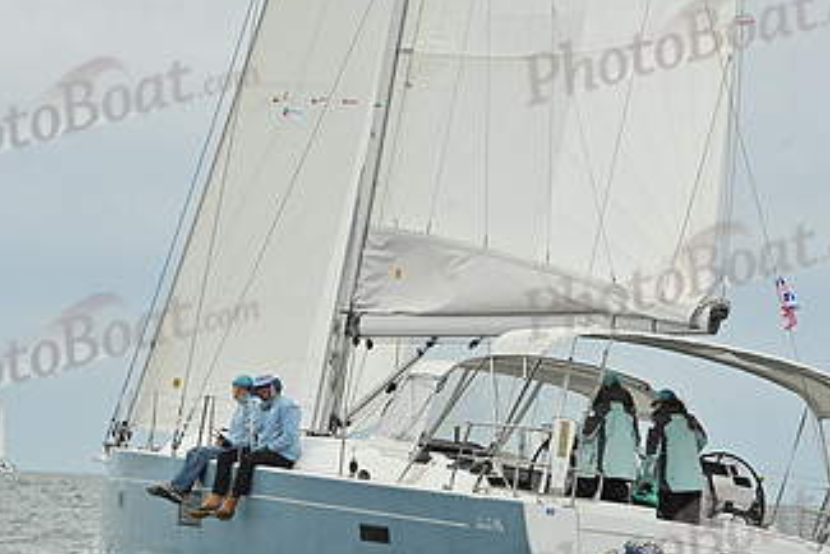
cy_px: 443
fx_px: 3783
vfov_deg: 8.4
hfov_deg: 12.5
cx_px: 393
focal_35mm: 164
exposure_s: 1/1000
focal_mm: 92
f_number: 11
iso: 320
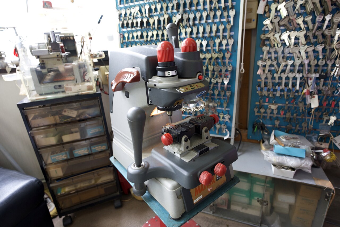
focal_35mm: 20
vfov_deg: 61.9
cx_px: 170
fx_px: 189
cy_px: 114
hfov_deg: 84.0
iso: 800
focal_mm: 20
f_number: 4
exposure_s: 1/160
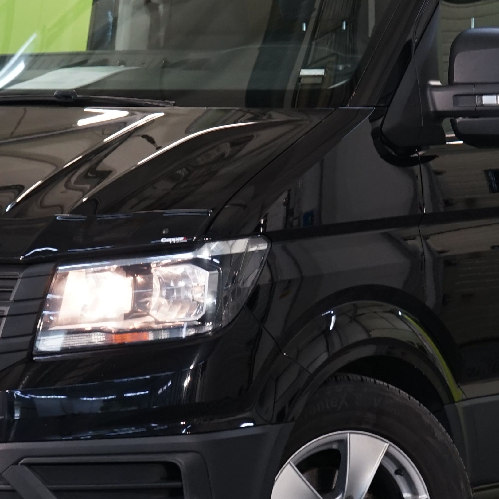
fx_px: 2968
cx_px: 374
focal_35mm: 182
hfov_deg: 9.6
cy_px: 221
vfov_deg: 9.6
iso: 640
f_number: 5
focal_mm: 58
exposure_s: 1/50
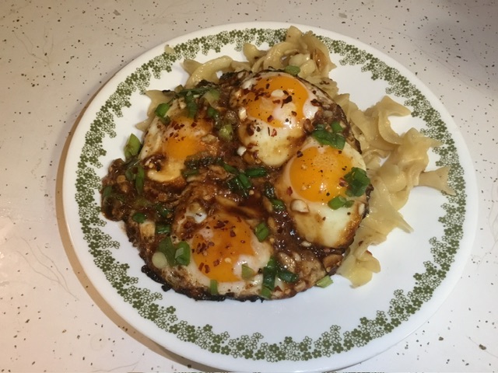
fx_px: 446
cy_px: 186
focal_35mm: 31
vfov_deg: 45.4
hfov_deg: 58.4
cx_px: 249
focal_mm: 3.3
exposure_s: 1/30
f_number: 2.4
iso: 125
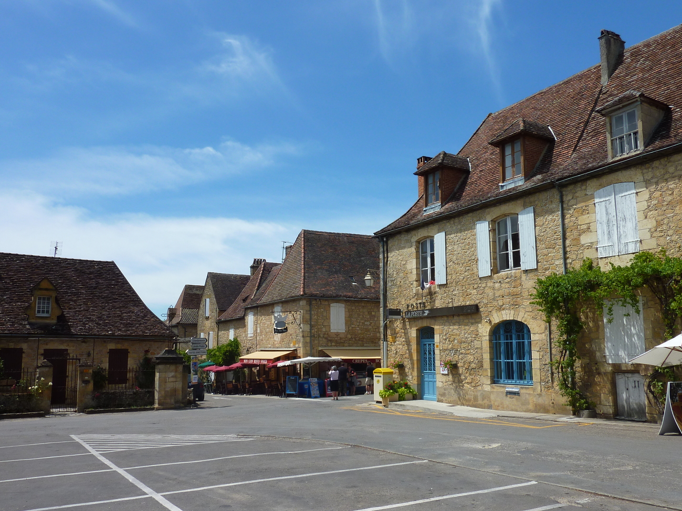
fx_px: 552
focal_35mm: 28
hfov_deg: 63.4
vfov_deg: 49.7
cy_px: 280
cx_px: 349
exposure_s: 1/500
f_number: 5
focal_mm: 4.1
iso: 80
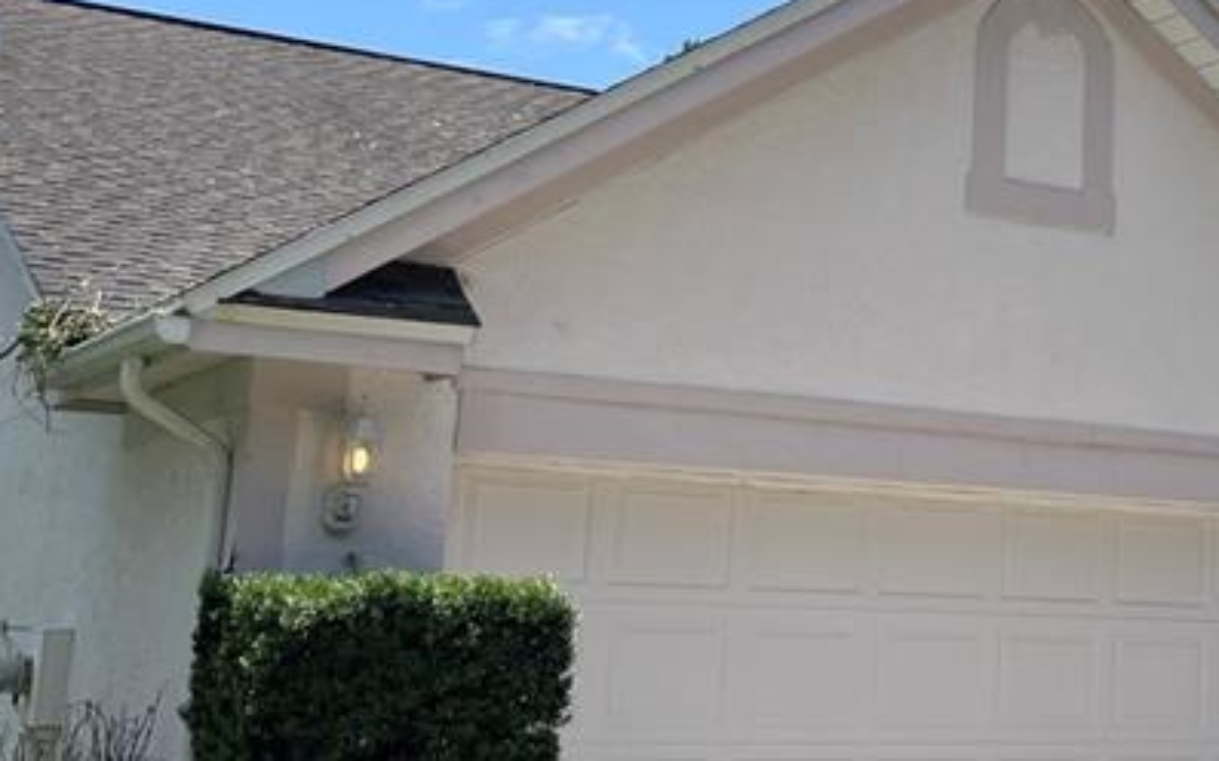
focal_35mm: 71
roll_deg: -0.6
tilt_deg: +12.5
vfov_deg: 18.1
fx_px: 2358
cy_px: 126
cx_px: 1198
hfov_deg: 27.4
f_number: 1.6
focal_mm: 5.1
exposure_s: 1/3521
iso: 50
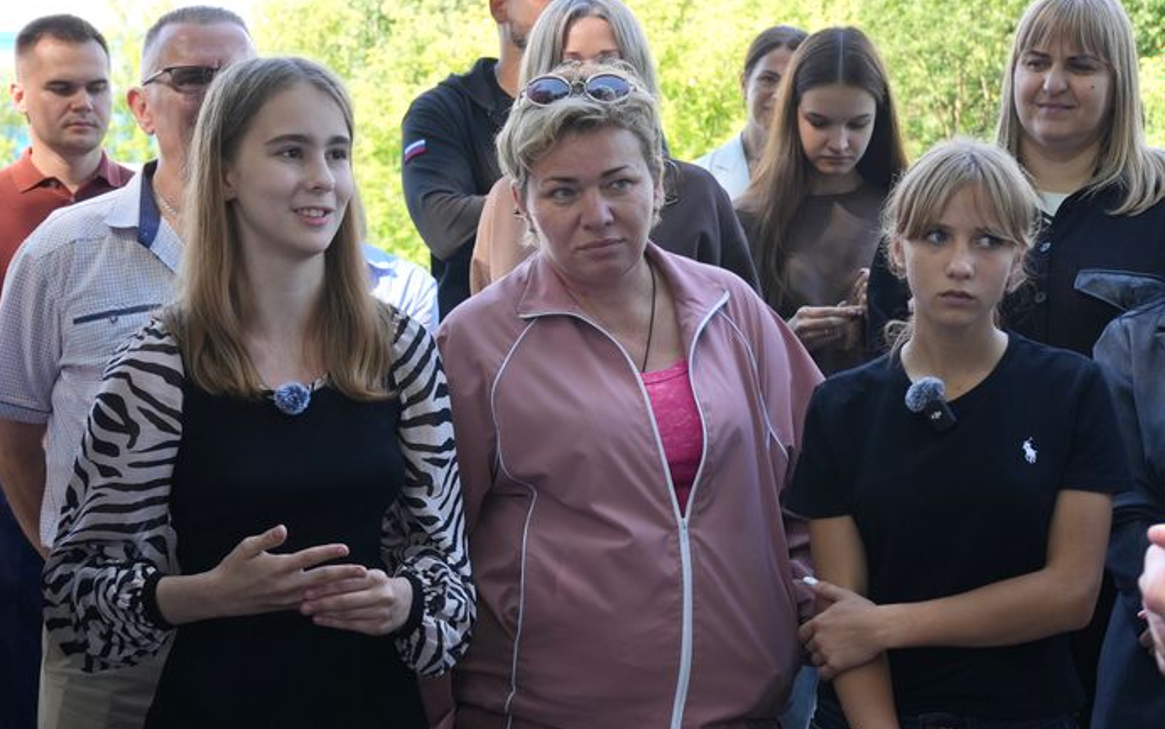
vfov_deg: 20.0
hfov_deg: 31.5
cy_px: 385
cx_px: 577
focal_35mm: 65
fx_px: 2065
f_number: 6.3
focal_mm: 42
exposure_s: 1/125
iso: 320
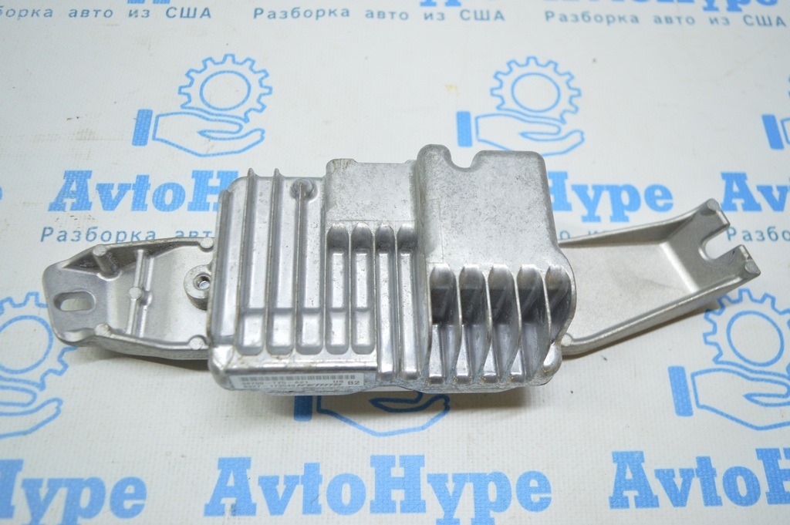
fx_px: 658
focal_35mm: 30
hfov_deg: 62.0
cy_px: 262
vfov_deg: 43.5
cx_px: 395
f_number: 3.8
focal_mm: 20
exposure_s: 1/60
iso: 400
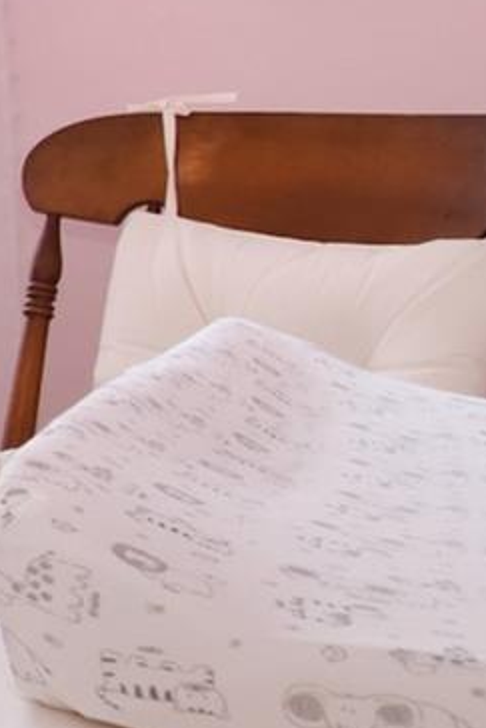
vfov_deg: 21.5
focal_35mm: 93
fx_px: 1878
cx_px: -1484
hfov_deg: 8.1
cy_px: 91
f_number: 8
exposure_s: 1/80
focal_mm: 11
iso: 640
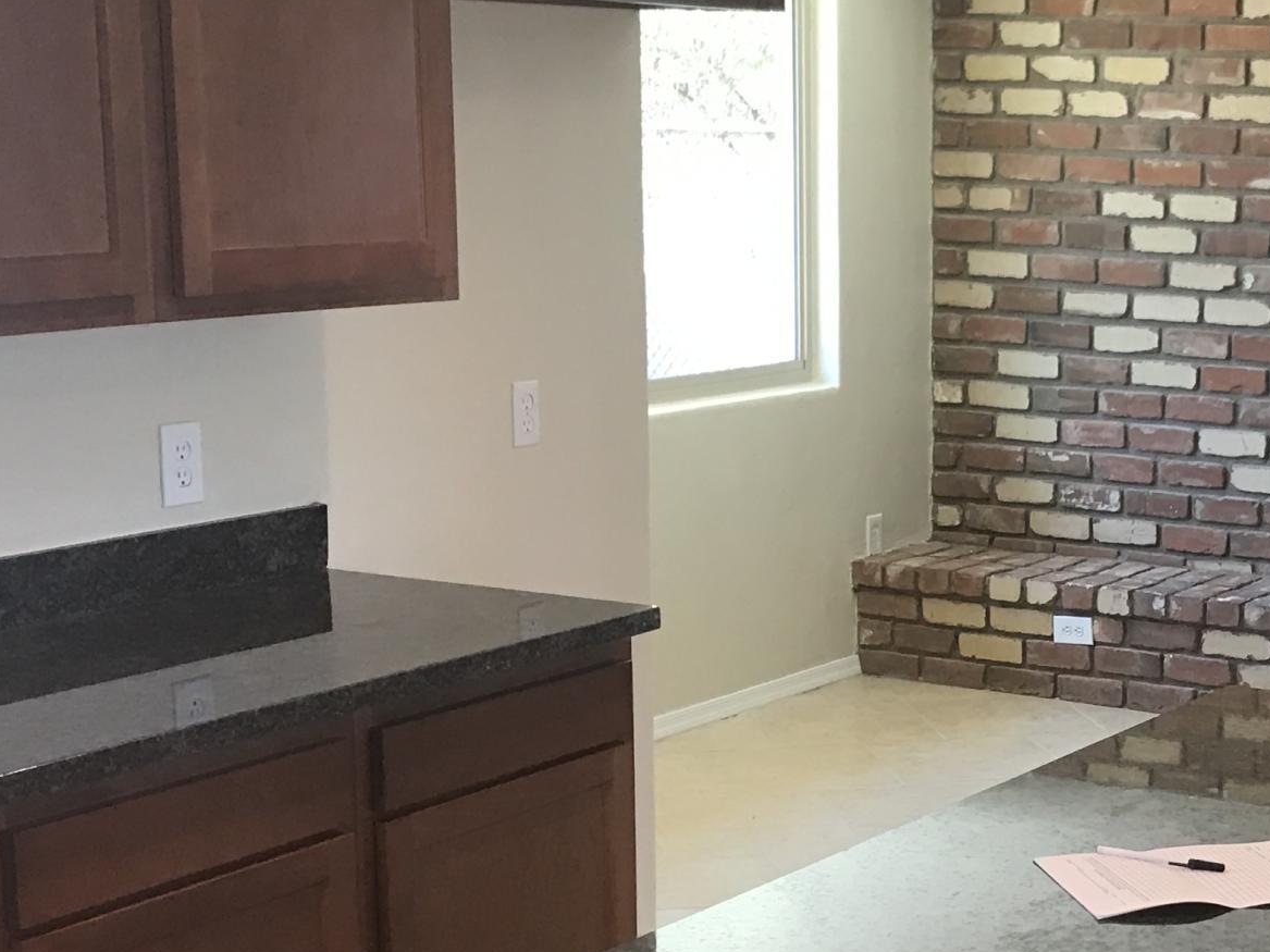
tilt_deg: -12.5
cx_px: 1140
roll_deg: -1.9
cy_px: 692
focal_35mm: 72
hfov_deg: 26.2
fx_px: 2641
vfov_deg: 20.3
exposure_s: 1/30
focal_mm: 3.99
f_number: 1.8
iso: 32
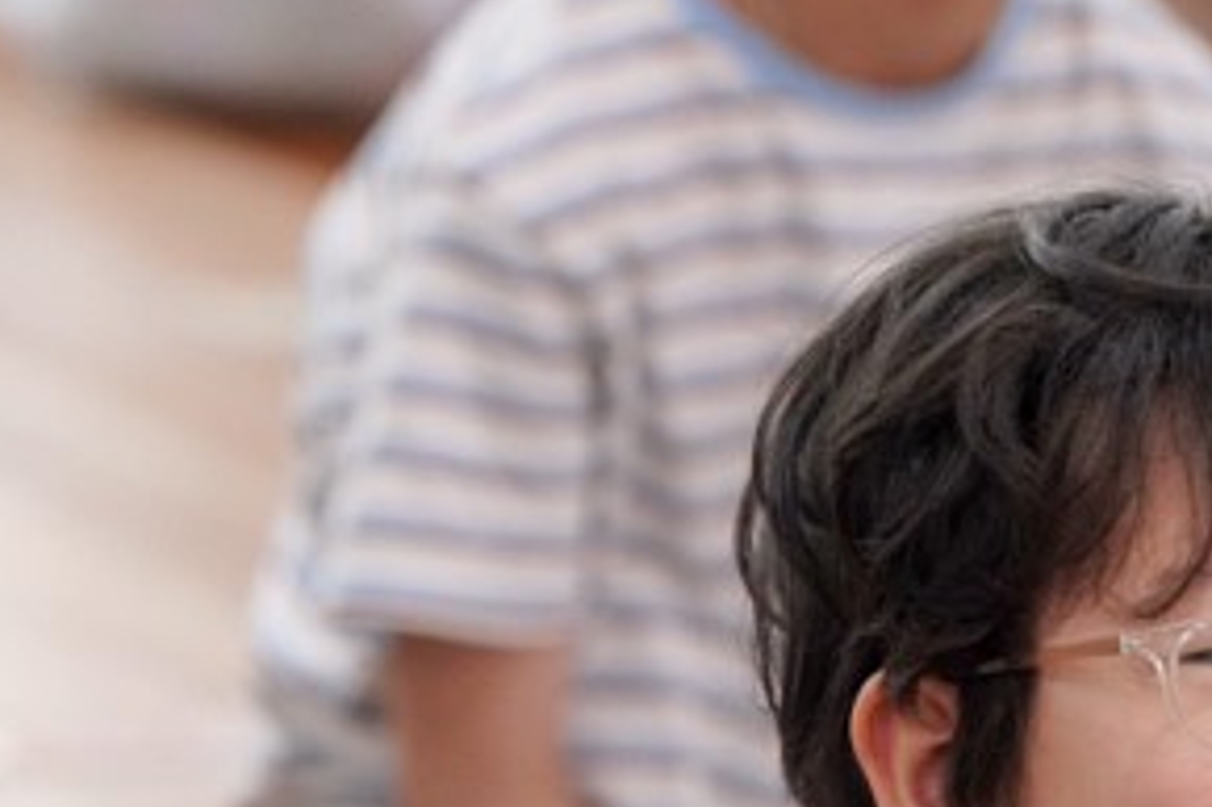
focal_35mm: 621
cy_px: 636
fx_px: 20894
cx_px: -343
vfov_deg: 2.2
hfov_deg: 3.3
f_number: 4
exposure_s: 1/250
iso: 2500
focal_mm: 200
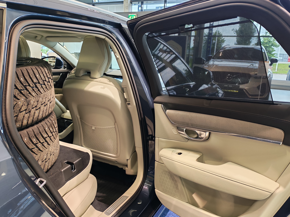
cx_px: 145
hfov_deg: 61.7
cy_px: 108
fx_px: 243
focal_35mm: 29
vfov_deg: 48.2
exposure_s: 1/100
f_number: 1.9
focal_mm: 6.12
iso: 400
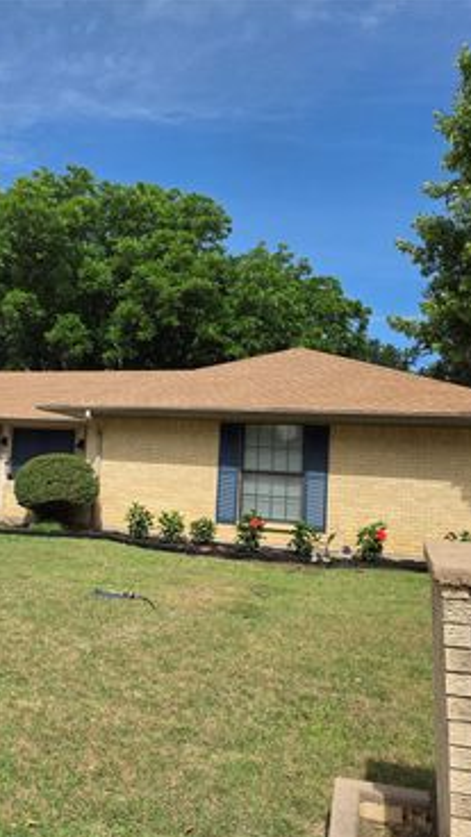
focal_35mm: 34
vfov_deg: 58.0
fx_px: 755
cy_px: 424
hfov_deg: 33.0
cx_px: 55
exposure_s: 1/7944
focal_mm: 6.25
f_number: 1.7
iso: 80
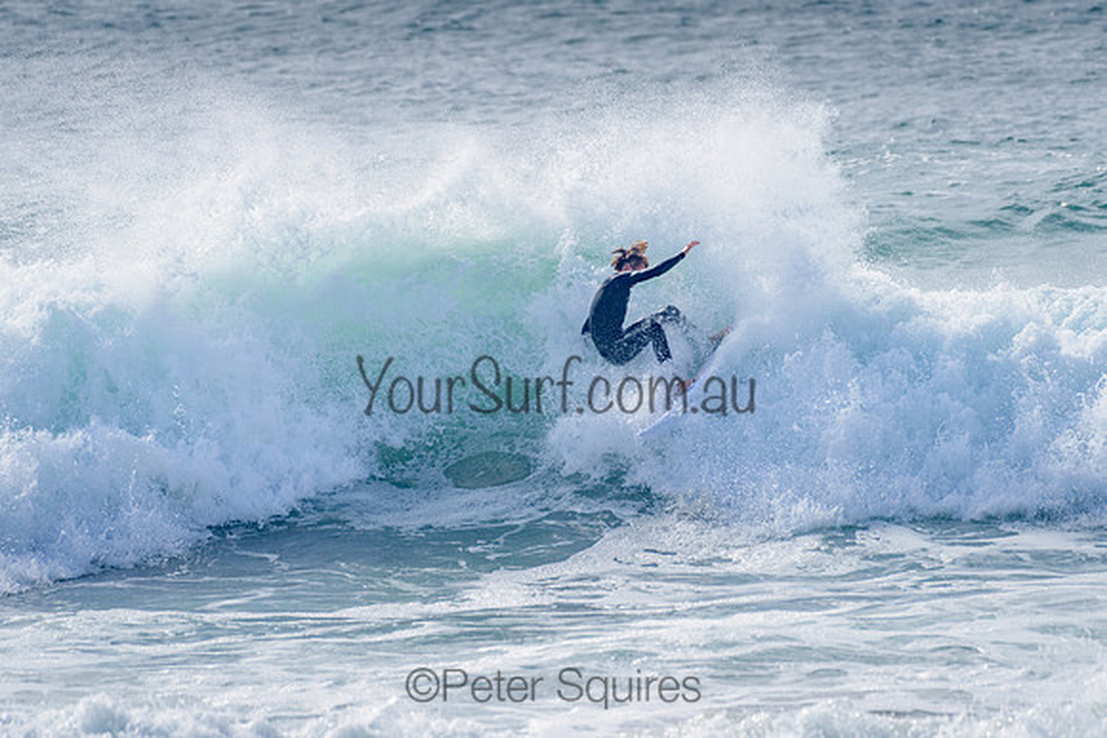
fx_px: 18828
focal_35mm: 612
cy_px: 286
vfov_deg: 2.2
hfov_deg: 3.4
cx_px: 629
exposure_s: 1/2000
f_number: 5.6
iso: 100
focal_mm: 500
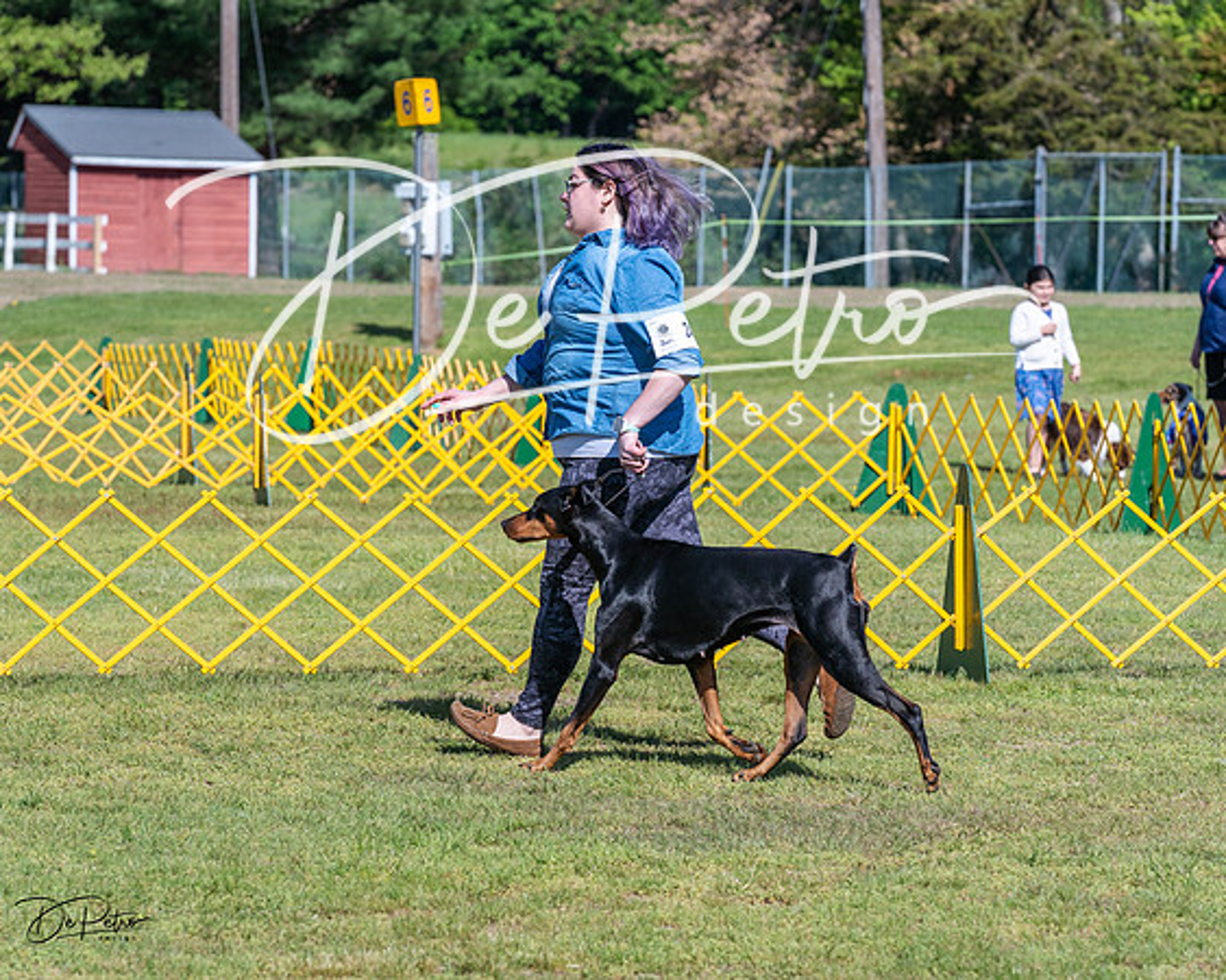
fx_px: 6168
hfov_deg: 11.4
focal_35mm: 170
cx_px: 613
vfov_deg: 9.1
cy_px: 490
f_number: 6.3
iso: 400
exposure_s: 1/2000
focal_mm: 151
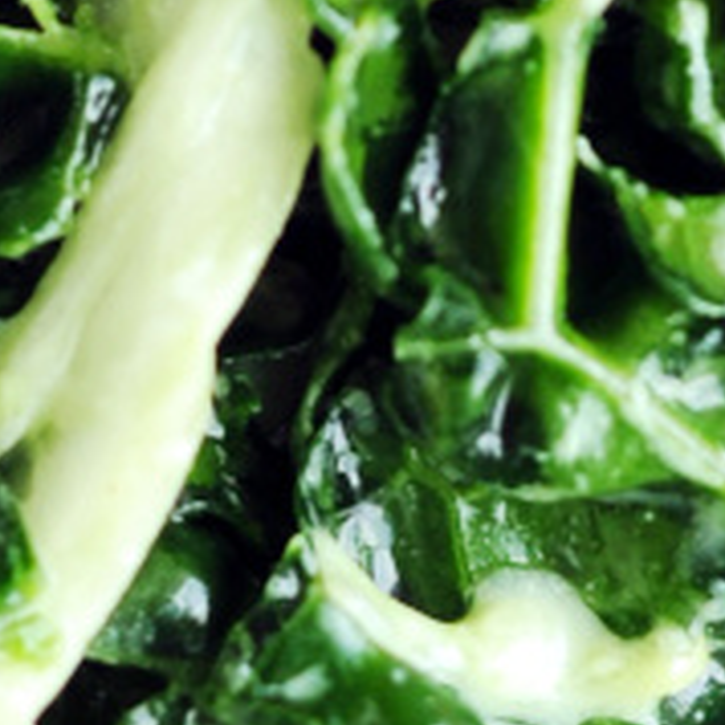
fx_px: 12748
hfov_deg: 3.3
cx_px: 362
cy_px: -696
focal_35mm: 538
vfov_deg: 3.2
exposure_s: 1/80
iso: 100
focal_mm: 50
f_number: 4
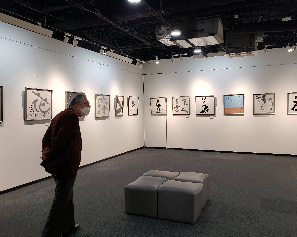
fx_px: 246
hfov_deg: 62.1
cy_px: 122
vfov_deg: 51.5
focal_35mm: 28
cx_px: 158
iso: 100
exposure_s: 1/100
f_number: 2.4
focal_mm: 4.3
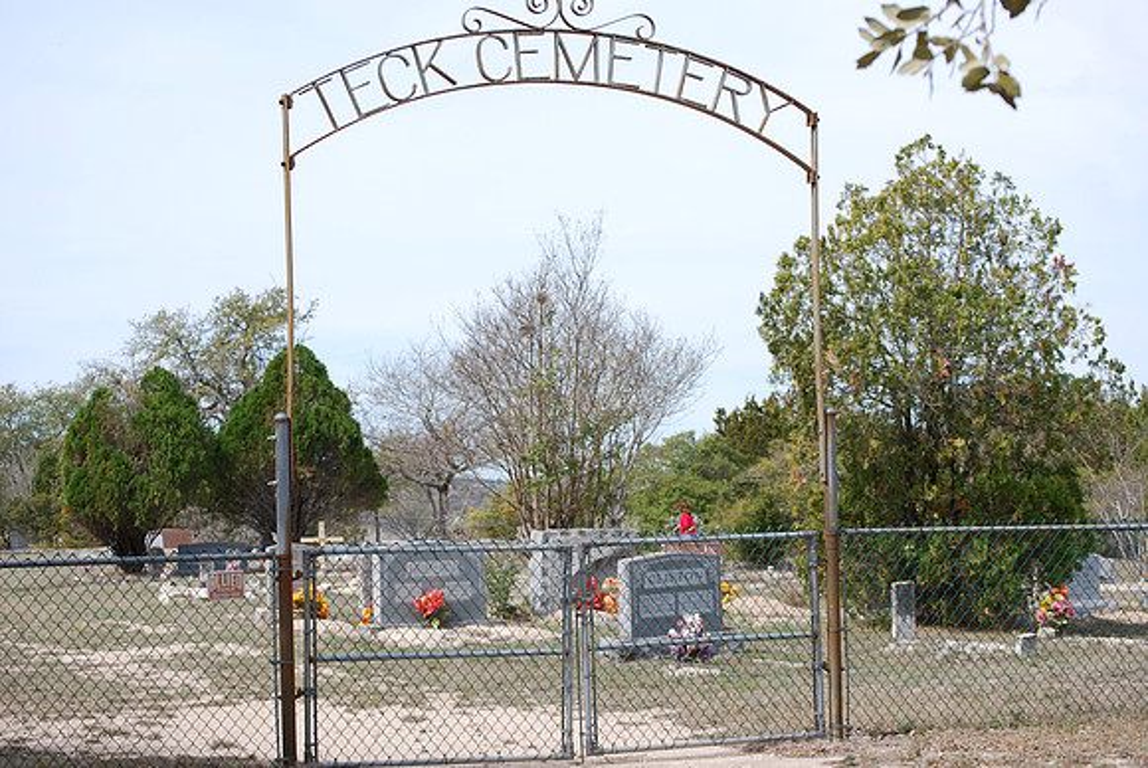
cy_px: 384
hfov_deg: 24.6
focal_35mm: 82
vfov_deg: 16.6
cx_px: 574
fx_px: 2633
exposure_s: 1/250
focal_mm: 55
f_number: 8
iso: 100
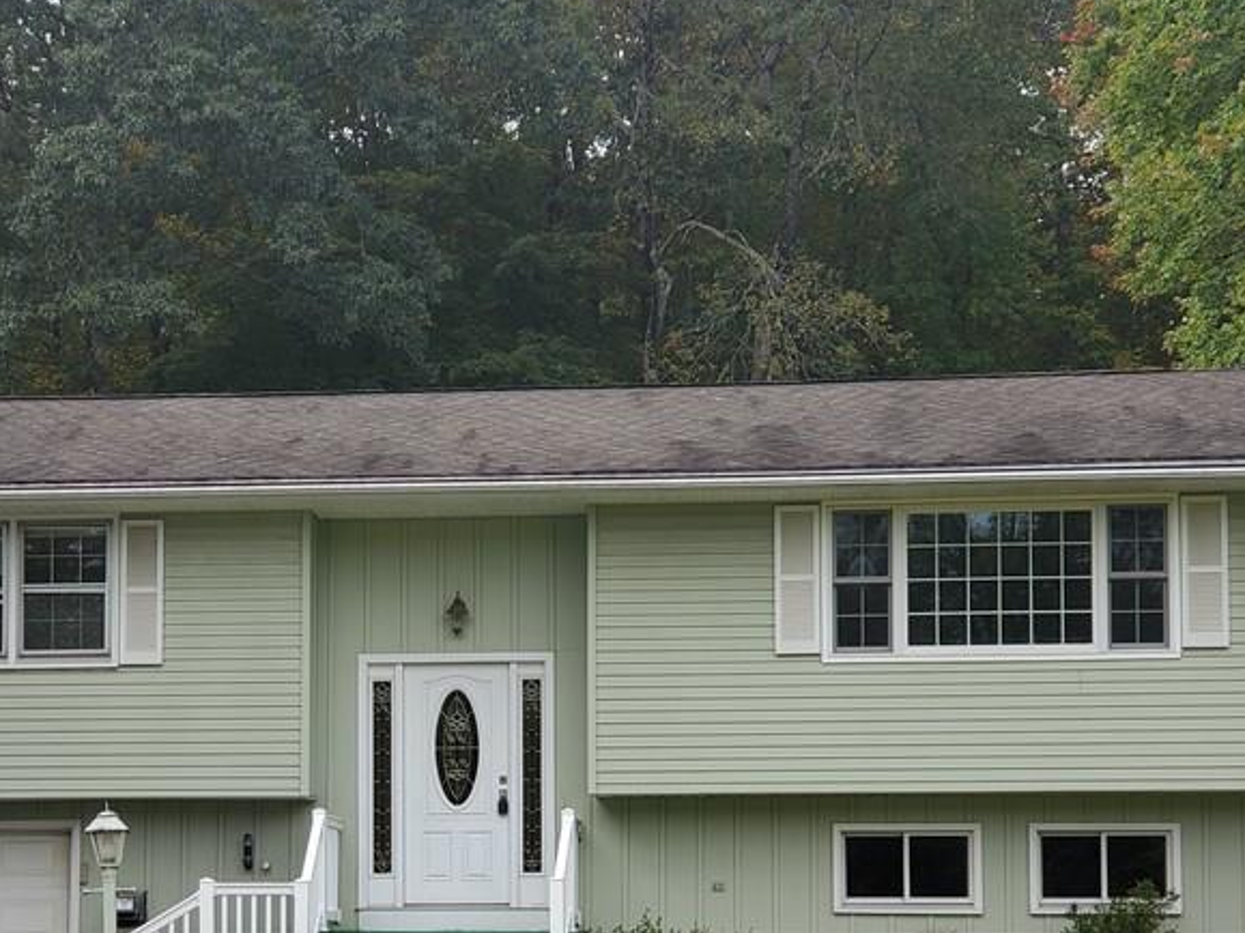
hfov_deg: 21.2
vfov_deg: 15.9
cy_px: 763
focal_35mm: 92
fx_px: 3308
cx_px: 406
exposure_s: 1/254
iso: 50
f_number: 2.4
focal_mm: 6
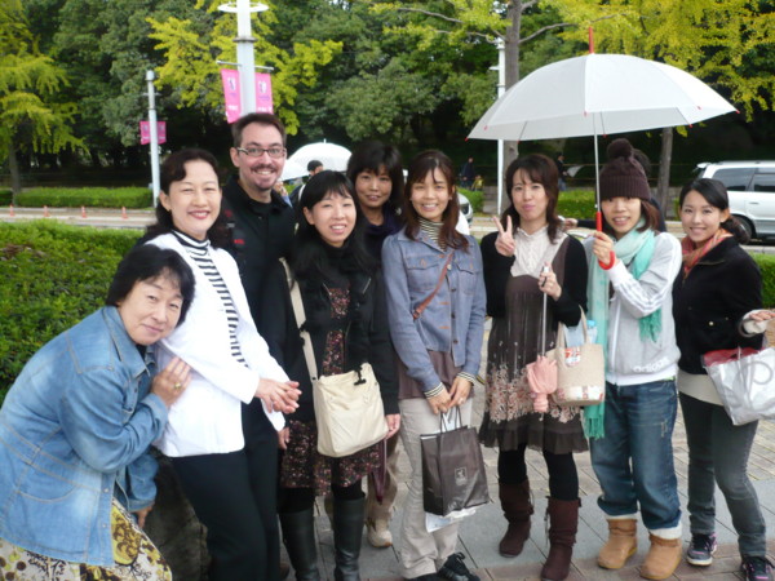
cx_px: 388
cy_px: 290
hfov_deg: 52.6
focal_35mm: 35
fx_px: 784
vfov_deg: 40.7
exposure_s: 1/125
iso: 200
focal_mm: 5.8
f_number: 2.8
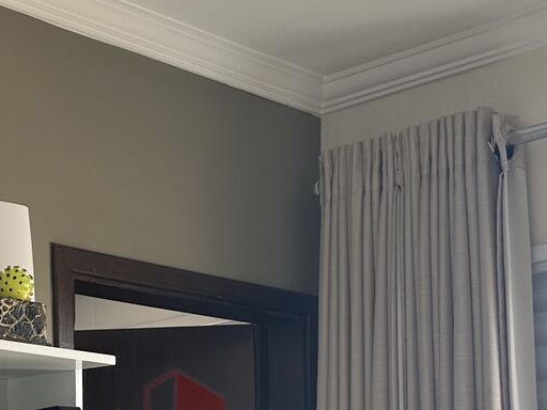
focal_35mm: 90
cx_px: 147
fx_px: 1422
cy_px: 569
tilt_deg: -0.6
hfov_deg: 21.6
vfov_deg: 15.4
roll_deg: +0.8
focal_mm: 6.86
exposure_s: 1/121
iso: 64
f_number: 1.78
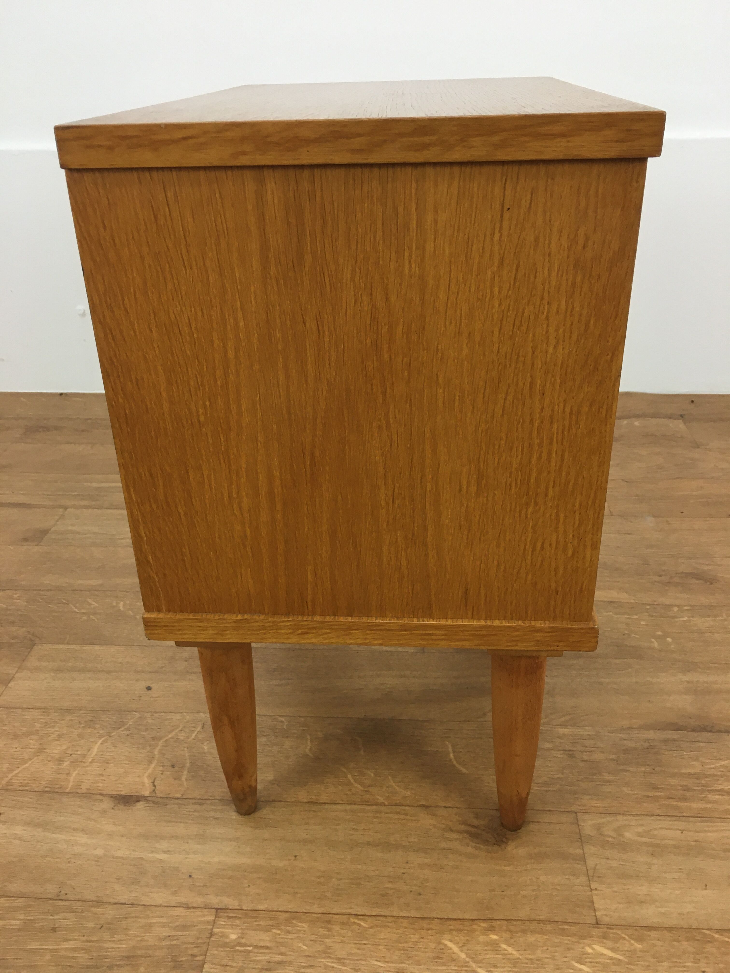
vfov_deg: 61.7
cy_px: 486
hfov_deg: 48.2
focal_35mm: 29
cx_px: 365
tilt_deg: -28.0
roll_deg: +0.9
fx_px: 815
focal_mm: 4.15
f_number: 2.2
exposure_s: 1/33
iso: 40
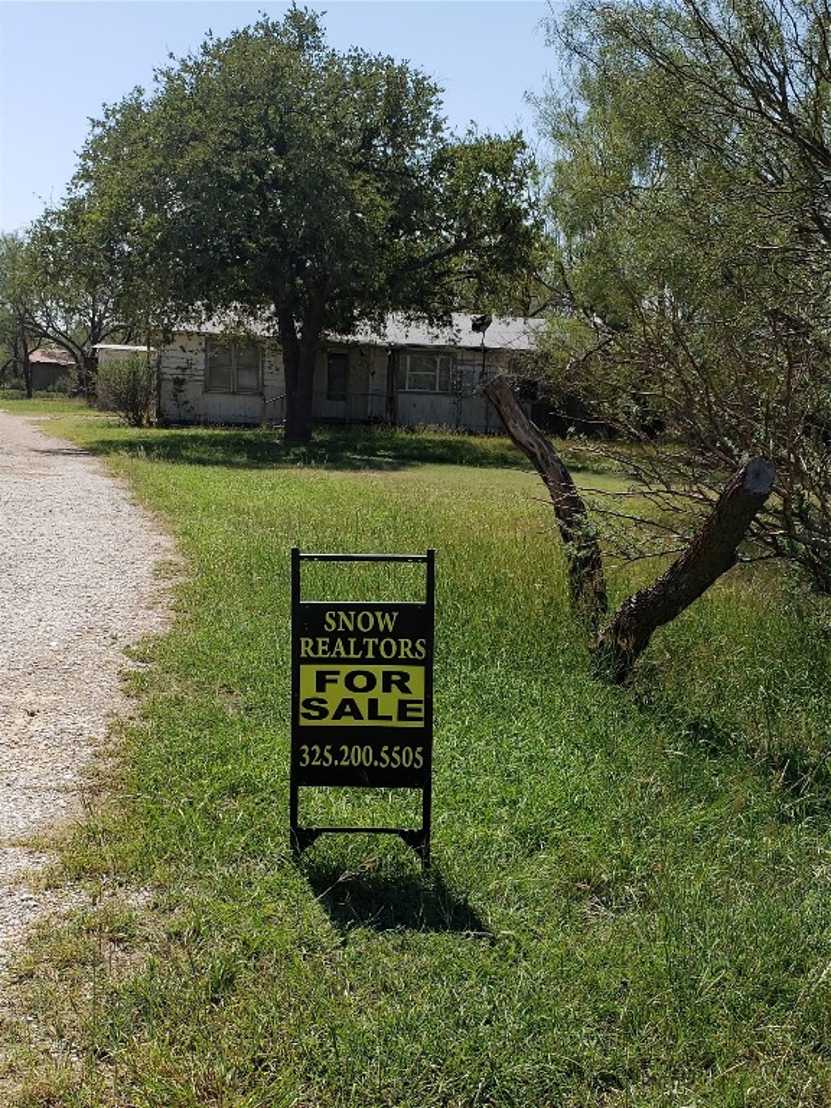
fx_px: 832
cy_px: 554
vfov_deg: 67.3
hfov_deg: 53.1
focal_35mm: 26
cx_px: 416
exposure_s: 1/1554
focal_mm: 4.3
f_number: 2.4
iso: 50
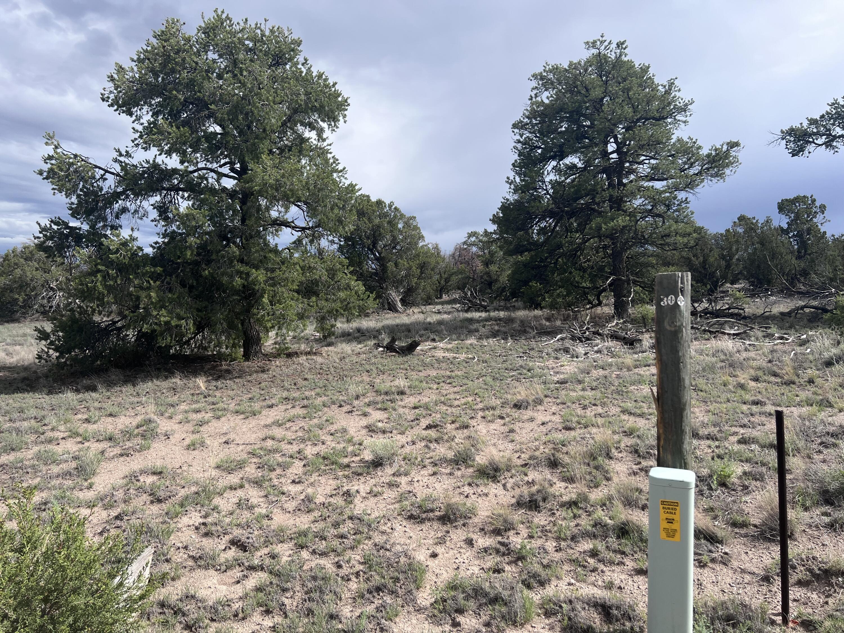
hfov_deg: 67.3
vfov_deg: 53.1
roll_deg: -1.7
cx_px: 422
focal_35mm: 26
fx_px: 634
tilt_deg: +0.1
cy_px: 316
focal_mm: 5.7
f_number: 1.5
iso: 50
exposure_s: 1/4274
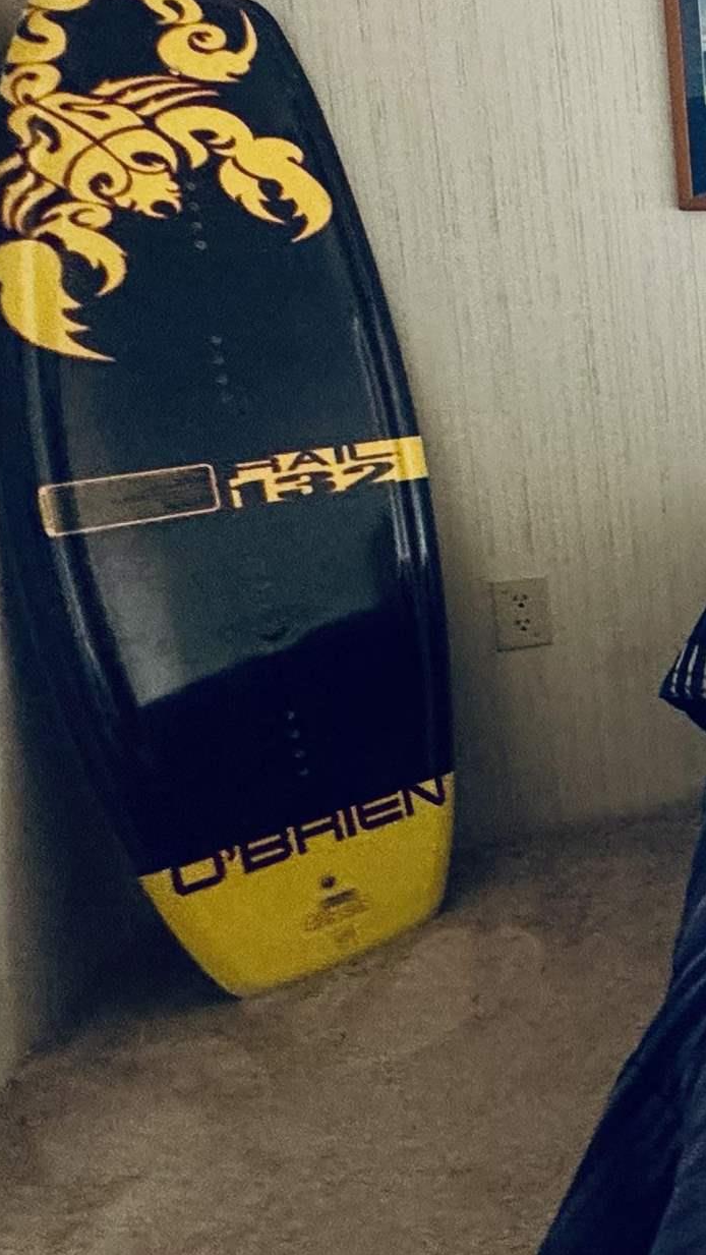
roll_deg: -1.4
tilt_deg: -8.8
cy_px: 352
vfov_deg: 51.1
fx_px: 1264
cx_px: 1488
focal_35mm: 38
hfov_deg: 17.9
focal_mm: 2.22
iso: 400
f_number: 2.2
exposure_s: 1/60
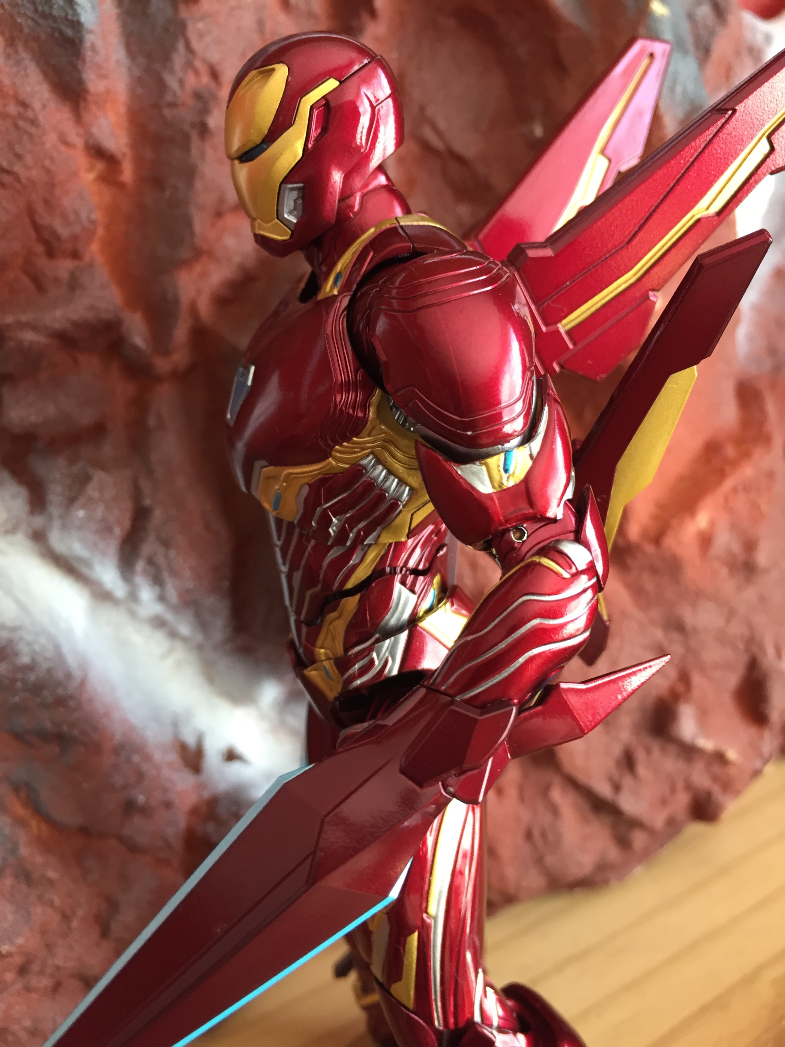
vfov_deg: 61.7
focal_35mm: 29
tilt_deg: -20.0
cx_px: 392
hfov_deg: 48.2
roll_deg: +6.9
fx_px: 877
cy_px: 524
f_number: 2.2
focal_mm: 4.15
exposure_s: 1/33
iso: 50
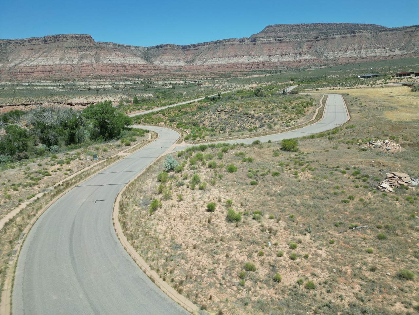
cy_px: 158
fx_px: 291
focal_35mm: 24
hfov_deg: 71.6
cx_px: 210
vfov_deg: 56.8
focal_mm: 6.72
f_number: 1.7
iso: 110
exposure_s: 1/3000
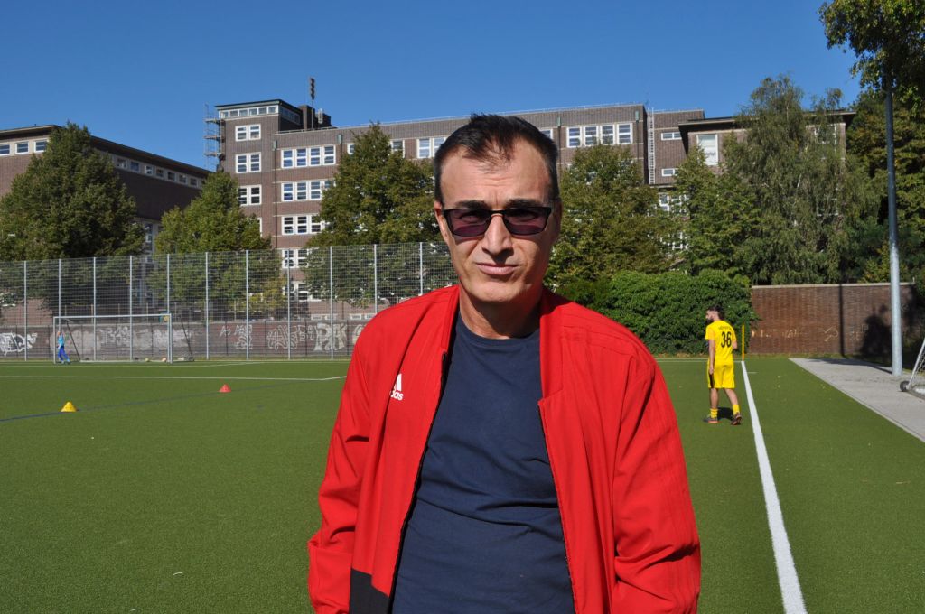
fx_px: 924
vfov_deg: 36.8
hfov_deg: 53.2
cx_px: 462
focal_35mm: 36
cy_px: 307
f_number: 10
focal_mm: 24
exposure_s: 1/400
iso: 200
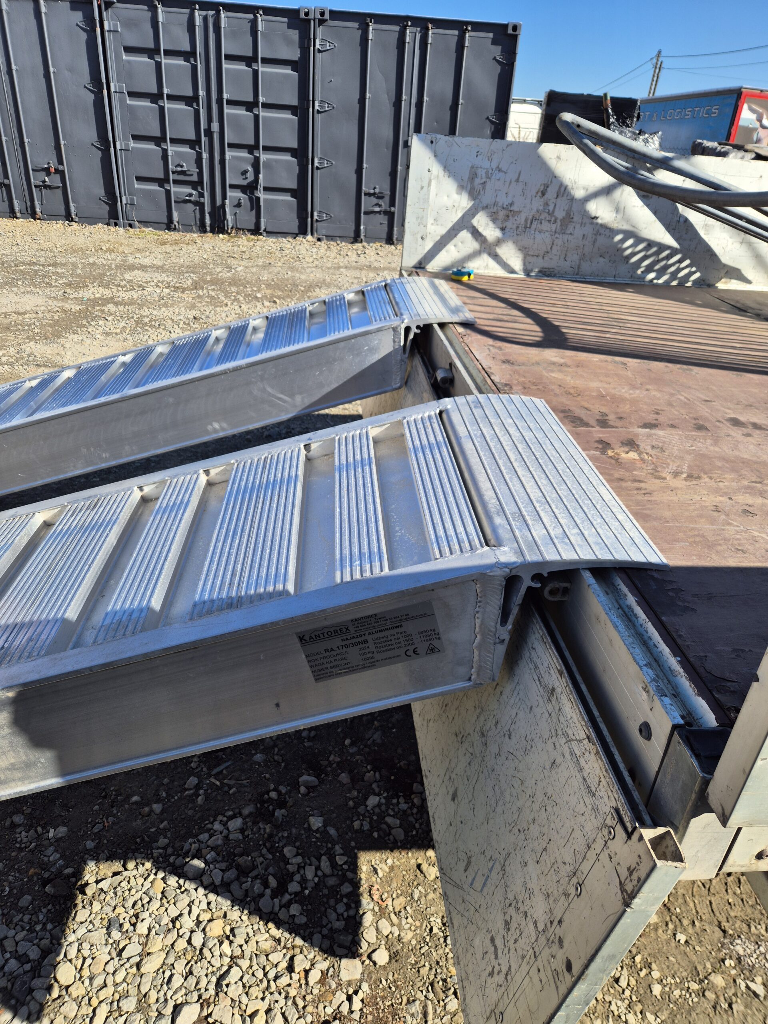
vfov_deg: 73.9
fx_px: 680
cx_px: 384
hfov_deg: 58.9
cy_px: 512
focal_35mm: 23
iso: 25
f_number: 1.8
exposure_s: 1/1124
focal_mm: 5.4
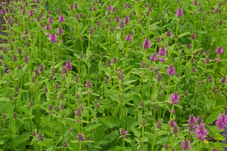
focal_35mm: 82
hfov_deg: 24.6
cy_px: 76
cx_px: 114
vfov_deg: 16.6
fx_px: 520
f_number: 10
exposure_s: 1/30
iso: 100
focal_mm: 55
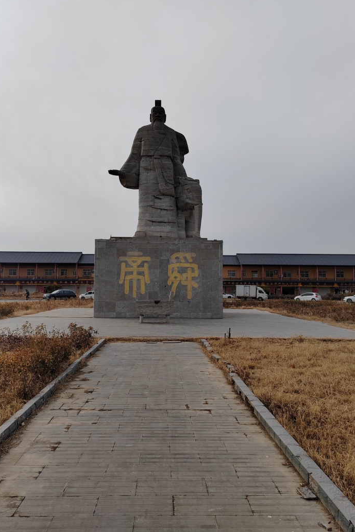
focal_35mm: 29
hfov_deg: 45.0
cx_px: 167
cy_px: 260
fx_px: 429
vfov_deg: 63.6
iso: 100
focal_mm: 6.14
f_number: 1.8
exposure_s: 1/900
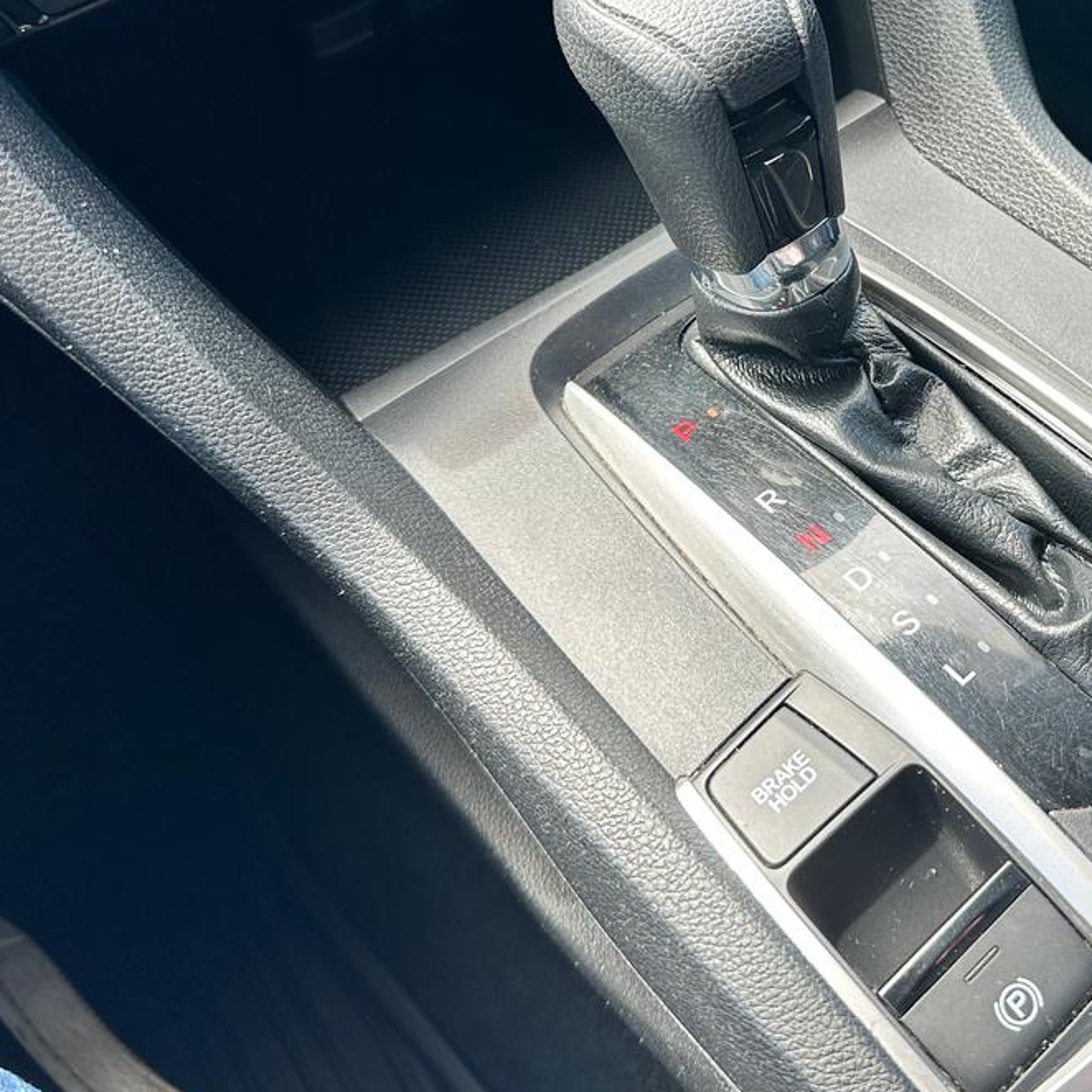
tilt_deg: -46.2
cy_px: 338
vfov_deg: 40.3
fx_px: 1463
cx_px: 927
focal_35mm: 41
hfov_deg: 38.8
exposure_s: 1/206
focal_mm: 6.86
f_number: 1.78
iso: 64
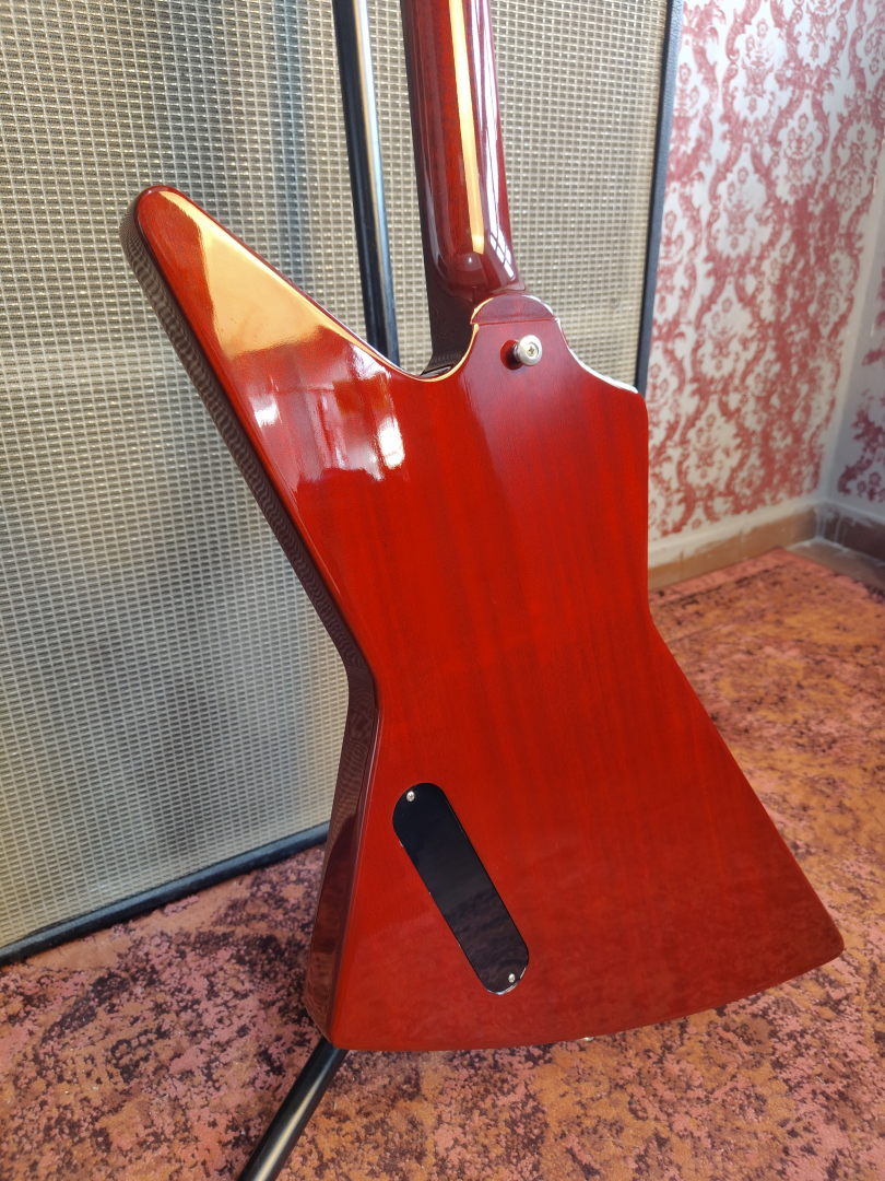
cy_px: 590
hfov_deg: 56.8
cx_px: 442
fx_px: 818
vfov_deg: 71.6
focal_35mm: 24
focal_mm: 5.59
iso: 200
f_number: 1.8
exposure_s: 1/30
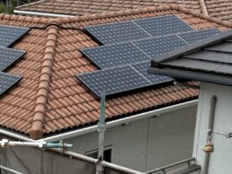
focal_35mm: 95
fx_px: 636
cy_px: 281
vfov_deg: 14.3
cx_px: 27
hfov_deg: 20.3
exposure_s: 1/4167
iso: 80
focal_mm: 6.76
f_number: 1.78
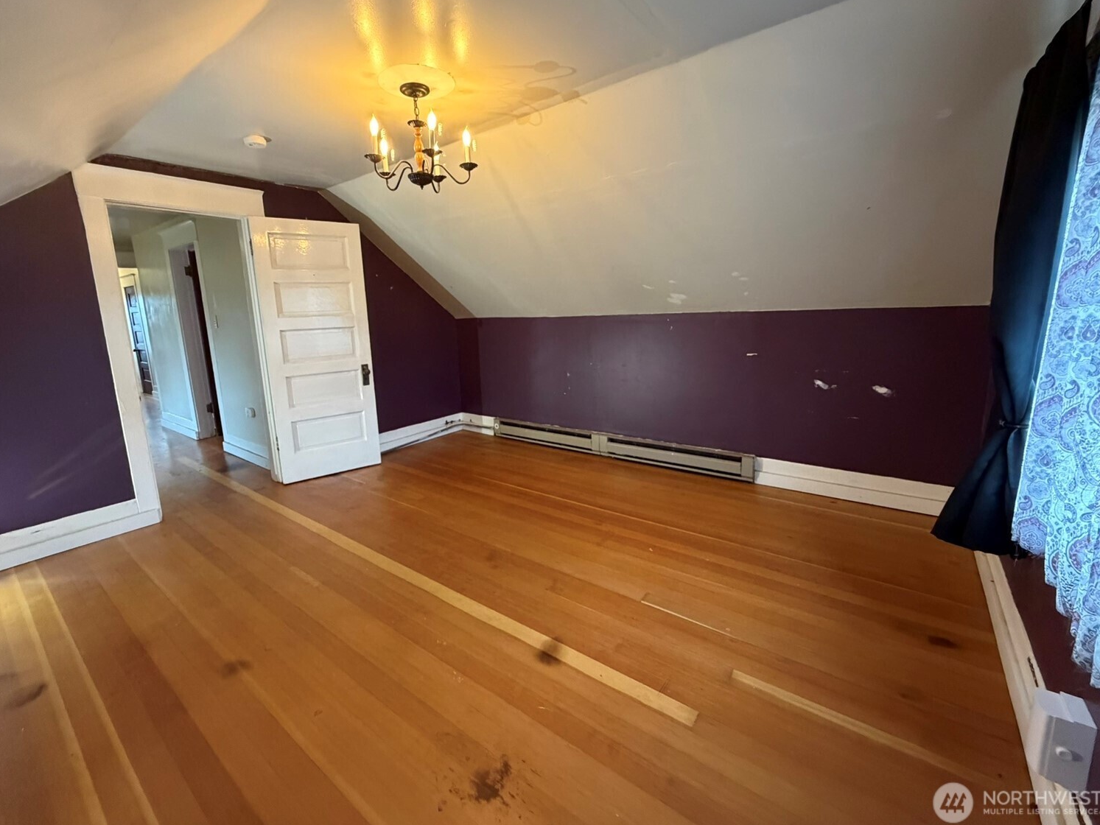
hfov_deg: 98.1
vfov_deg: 81.7
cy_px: 390
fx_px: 477
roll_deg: +2.7
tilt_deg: -10.5
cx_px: 535
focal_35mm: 15
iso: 640
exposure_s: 1/60
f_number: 2.2
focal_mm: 2.22
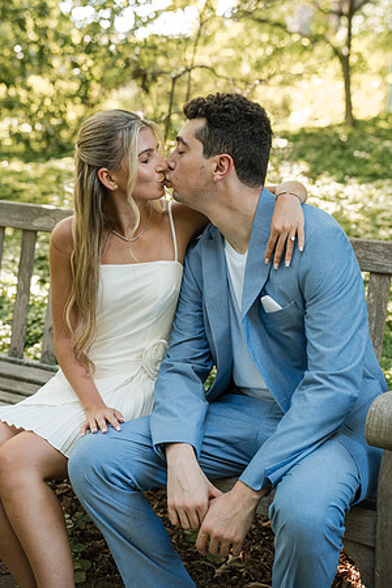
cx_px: 196
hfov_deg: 21.9
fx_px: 1013
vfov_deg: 32.4
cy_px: 294
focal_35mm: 62
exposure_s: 1/250
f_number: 4
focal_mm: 62
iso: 1000
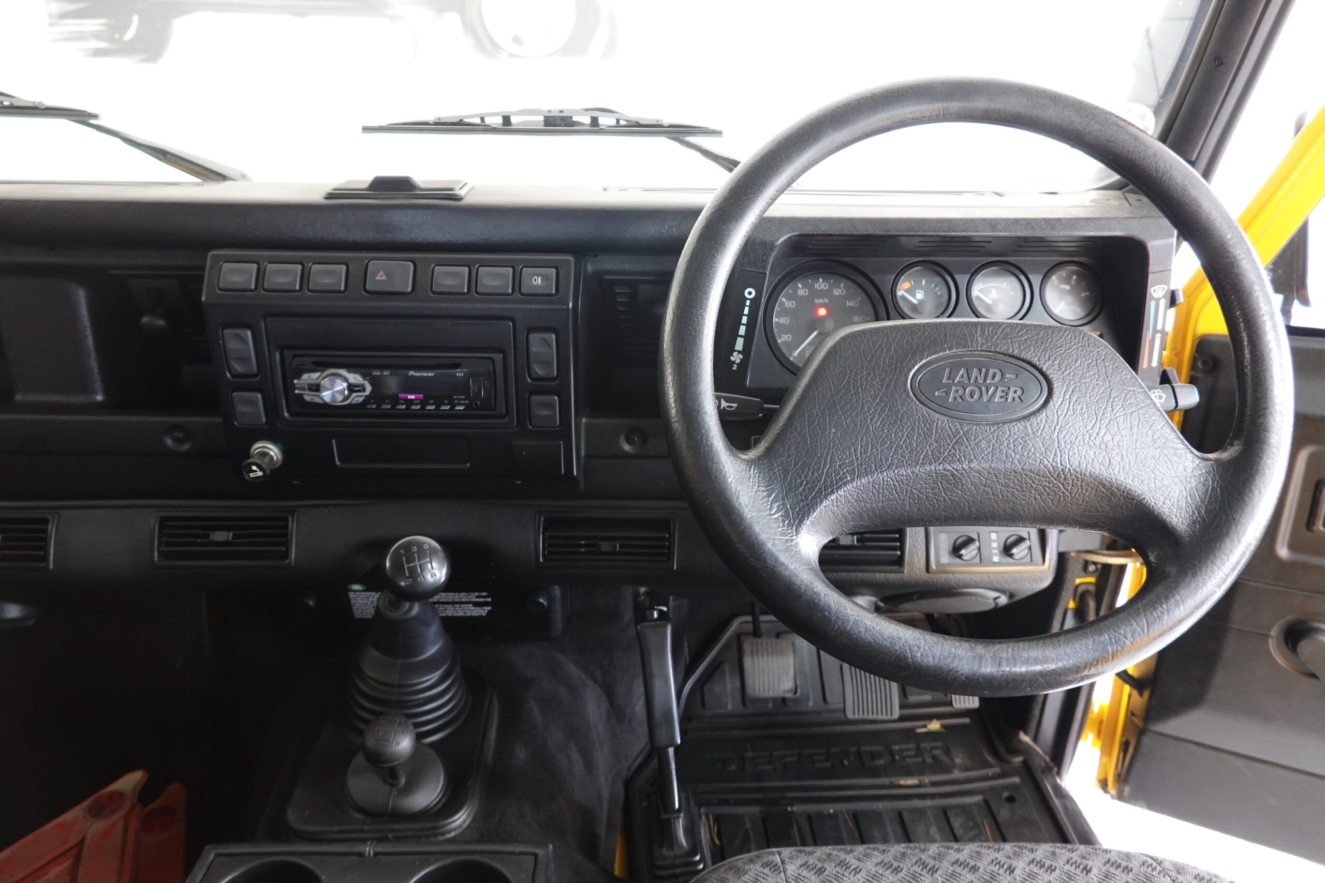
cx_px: 662
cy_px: 442
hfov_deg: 73.7
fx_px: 883
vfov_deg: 53.1
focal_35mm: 24
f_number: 2.8
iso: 800
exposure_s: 1/8
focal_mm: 9
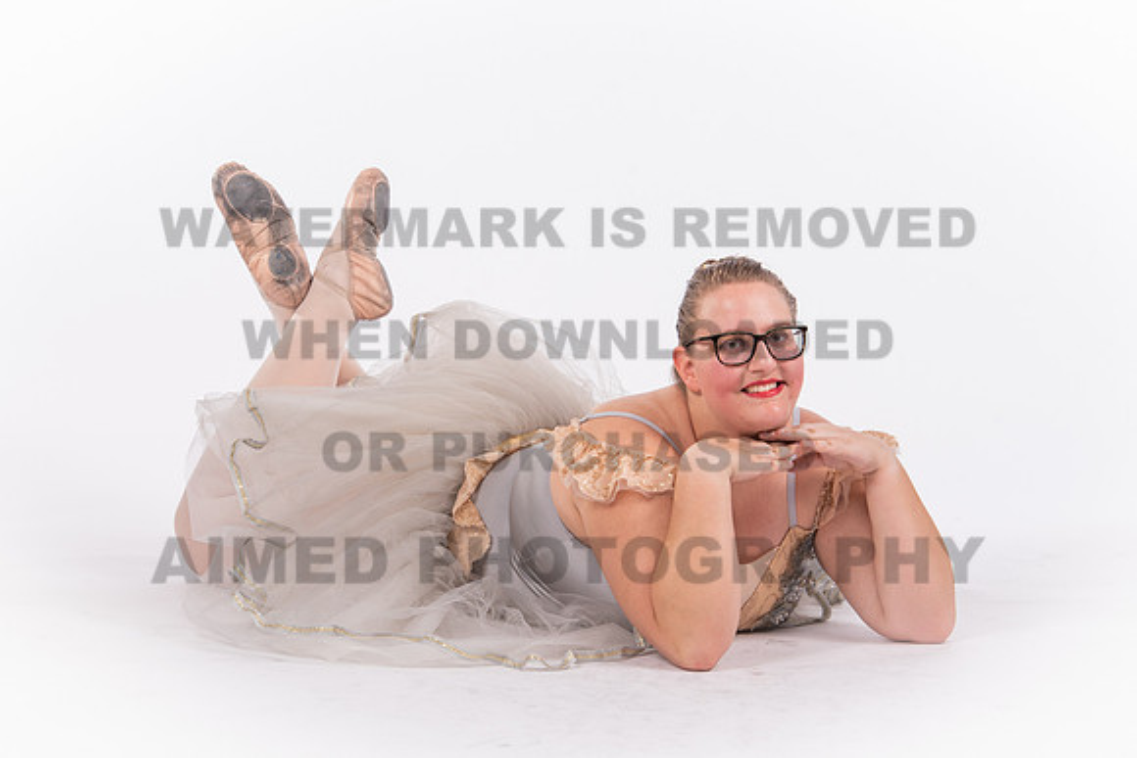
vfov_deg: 9.2
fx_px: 4729
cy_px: 364
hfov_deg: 13.7
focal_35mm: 150
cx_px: 558
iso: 320
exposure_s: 1/160
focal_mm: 135
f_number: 11
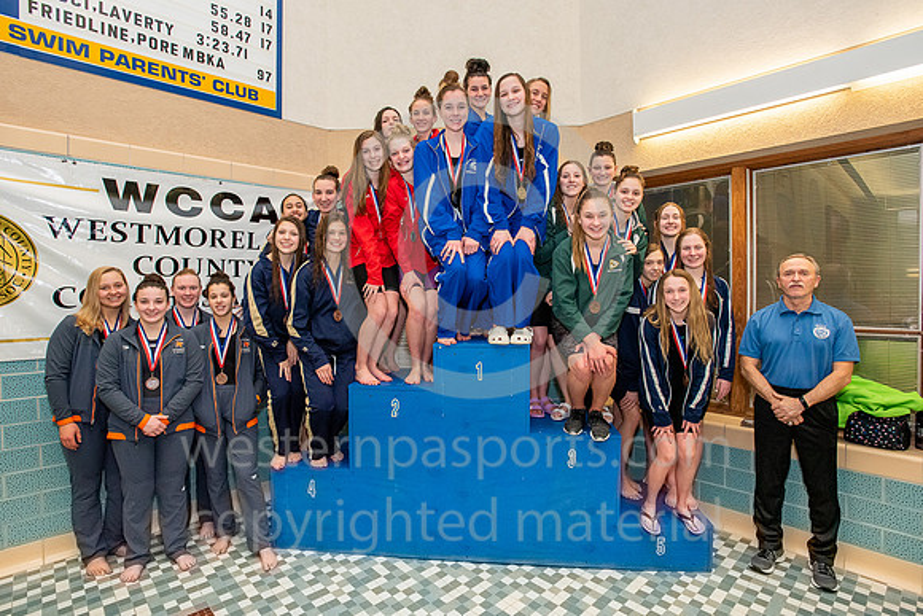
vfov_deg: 66.7
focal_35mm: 18
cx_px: 451
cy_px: 301
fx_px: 468
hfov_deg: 89.2
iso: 2000
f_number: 8
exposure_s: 1/200
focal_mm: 17
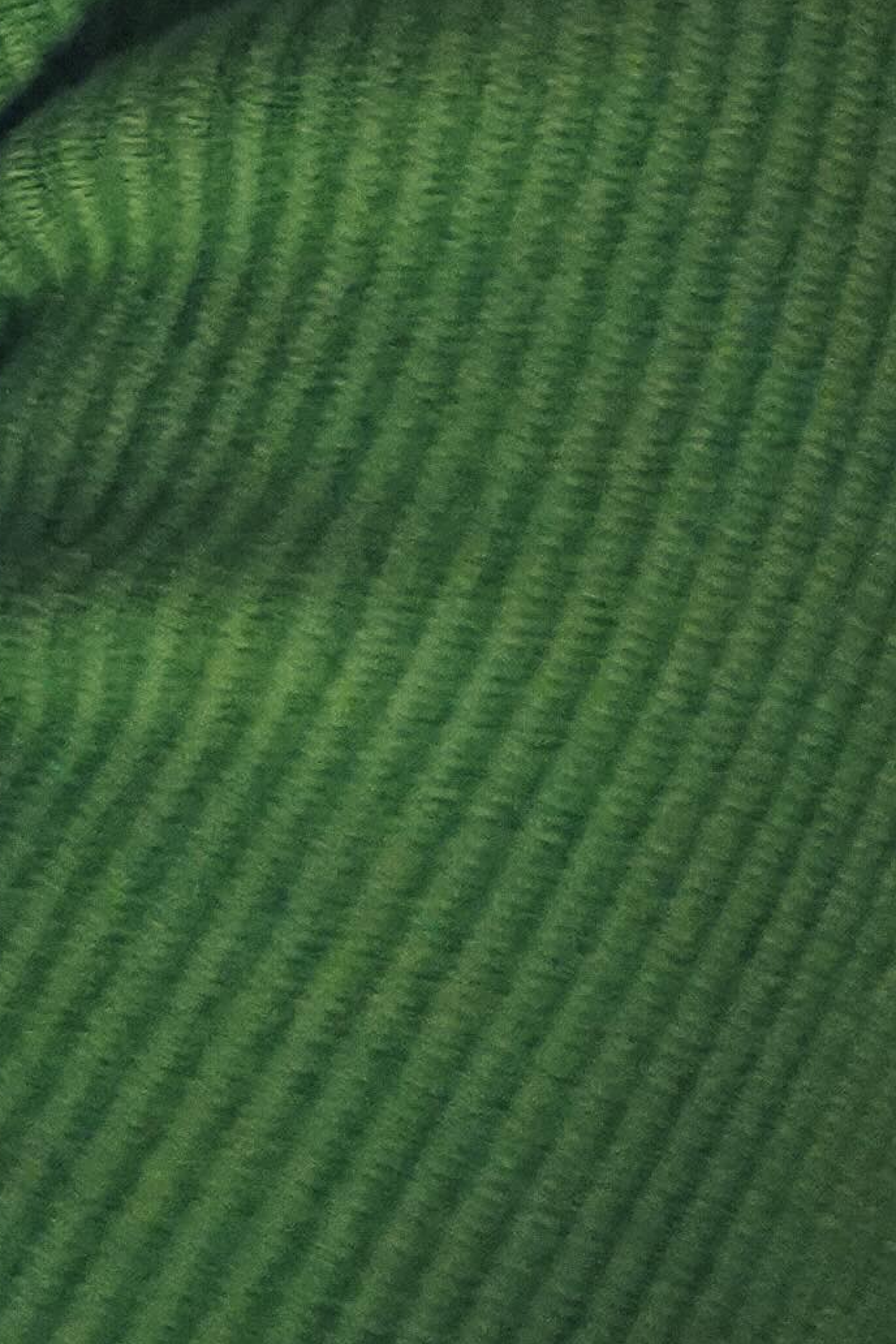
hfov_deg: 5.9
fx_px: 8250
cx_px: -1436
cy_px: -2081
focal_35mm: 221
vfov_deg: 8.4
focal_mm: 38
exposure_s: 1/25
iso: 12800
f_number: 4
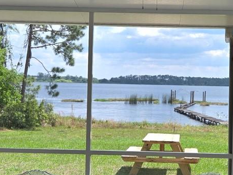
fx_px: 545
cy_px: 99
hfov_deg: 24.0
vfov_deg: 18.2
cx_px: 146
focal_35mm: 81
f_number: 1.8
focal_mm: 5.4
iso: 80
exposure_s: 1/2000
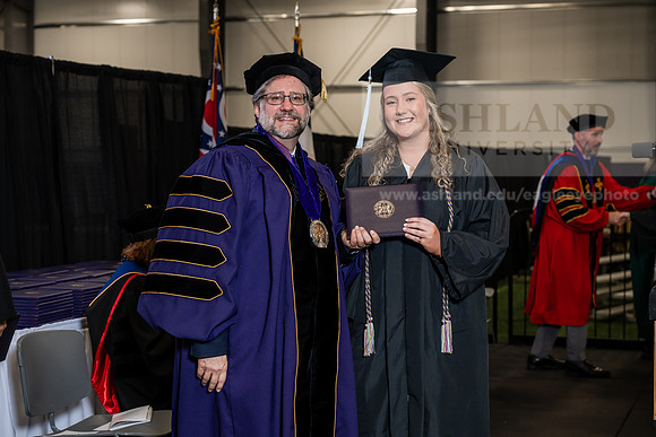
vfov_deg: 19.5
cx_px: 328
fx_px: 1276
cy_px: 218
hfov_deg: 28.8
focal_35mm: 70
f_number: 5
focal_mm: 70
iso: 1250
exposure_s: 1/200
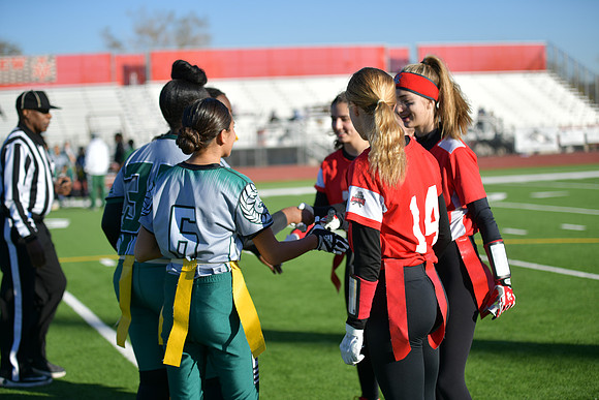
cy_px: 200
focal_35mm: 70
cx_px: 300
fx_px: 1165
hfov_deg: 28.8
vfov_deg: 19.5
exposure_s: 1/1600
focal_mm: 70
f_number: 2.8
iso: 64
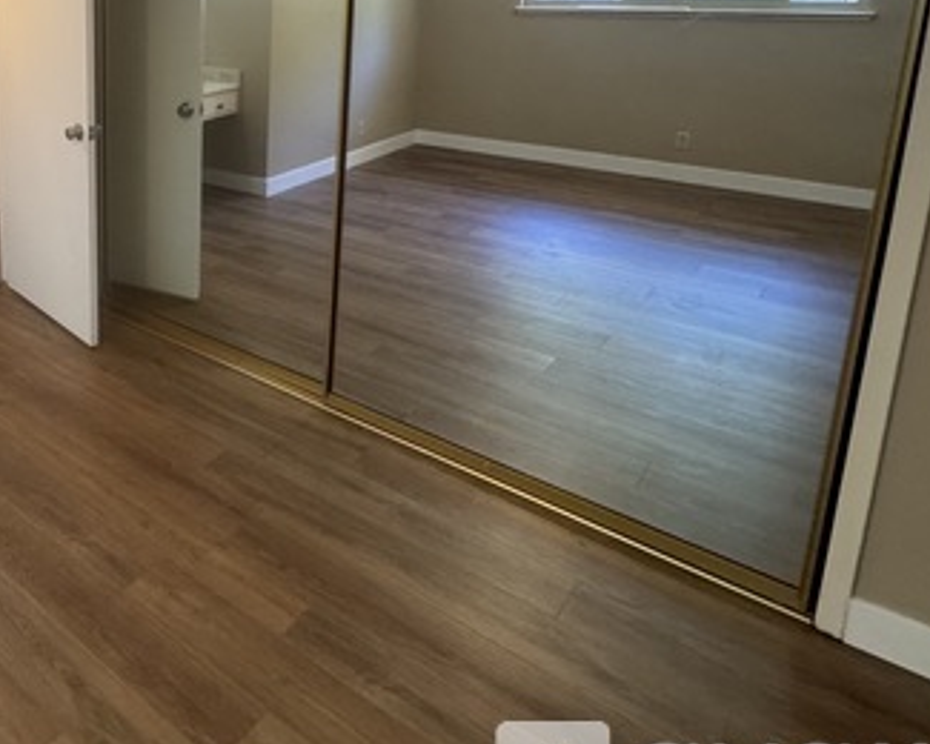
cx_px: 4
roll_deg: +2.0
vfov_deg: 47.9
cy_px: 120
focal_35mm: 28
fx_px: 771
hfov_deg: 50.5
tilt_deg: -11.2
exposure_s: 1/60
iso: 320
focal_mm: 2.22
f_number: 2.2
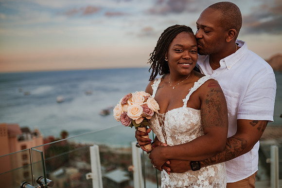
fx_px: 274
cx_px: 141
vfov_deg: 37.8
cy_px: 94
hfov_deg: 54.5
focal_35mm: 35
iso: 160
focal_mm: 35
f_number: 1.4
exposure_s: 1/2500
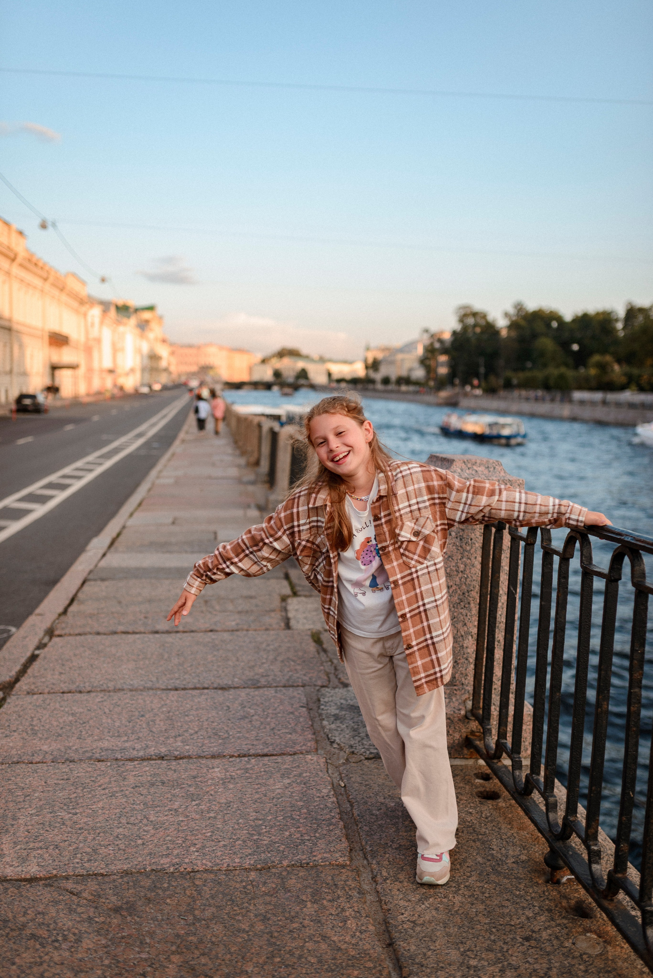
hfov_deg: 37.9
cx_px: 326
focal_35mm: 35
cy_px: 489
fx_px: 951
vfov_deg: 54.4
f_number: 2.2
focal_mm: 35
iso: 100
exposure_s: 1/640
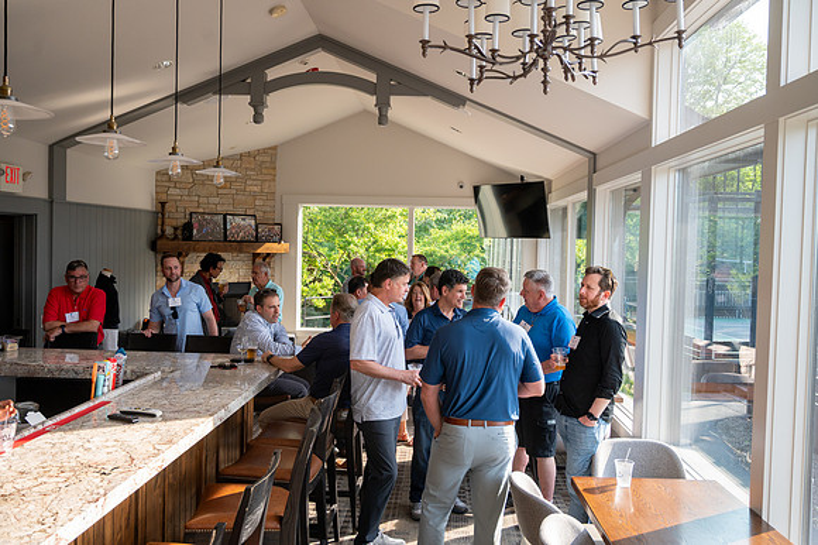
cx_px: 409
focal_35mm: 31
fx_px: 704
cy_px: 272
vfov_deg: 42.3
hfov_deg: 60.3
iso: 640
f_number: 4.5
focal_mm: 31
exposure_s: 1/400
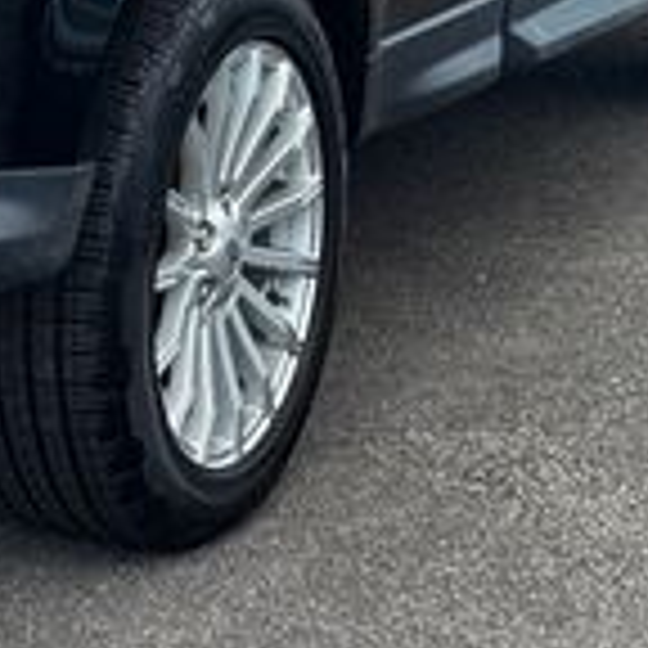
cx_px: -144
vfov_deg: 9.1
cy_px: -320
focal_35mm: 188
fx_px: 3982
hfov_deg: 9.2
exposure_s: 1/1339
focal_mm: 6.76
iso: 64
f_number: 1.78
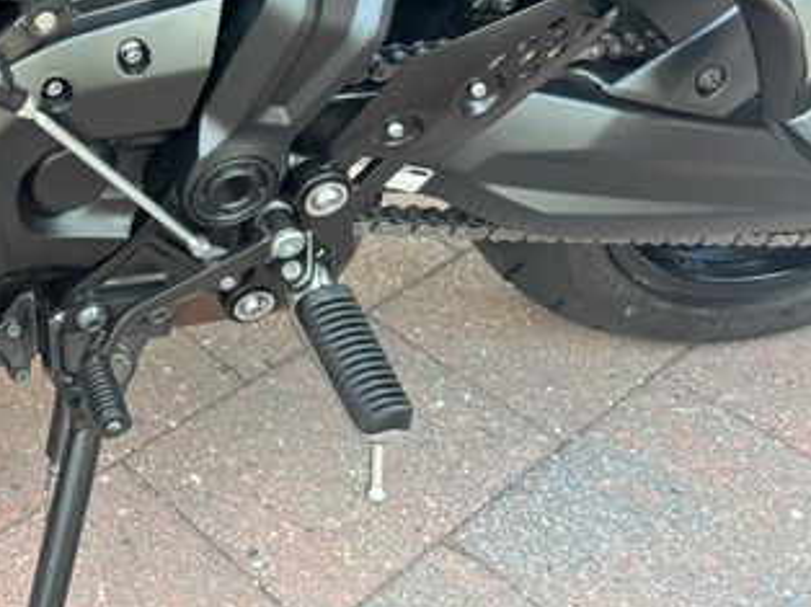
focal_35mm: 53
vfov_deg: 26.4
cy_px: 36
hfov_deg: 33.0
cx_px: -10
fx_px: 1241
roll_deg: -0.6
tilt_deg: -26.8
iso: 125
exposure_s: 1/91
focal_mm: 5.96
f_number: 1.6
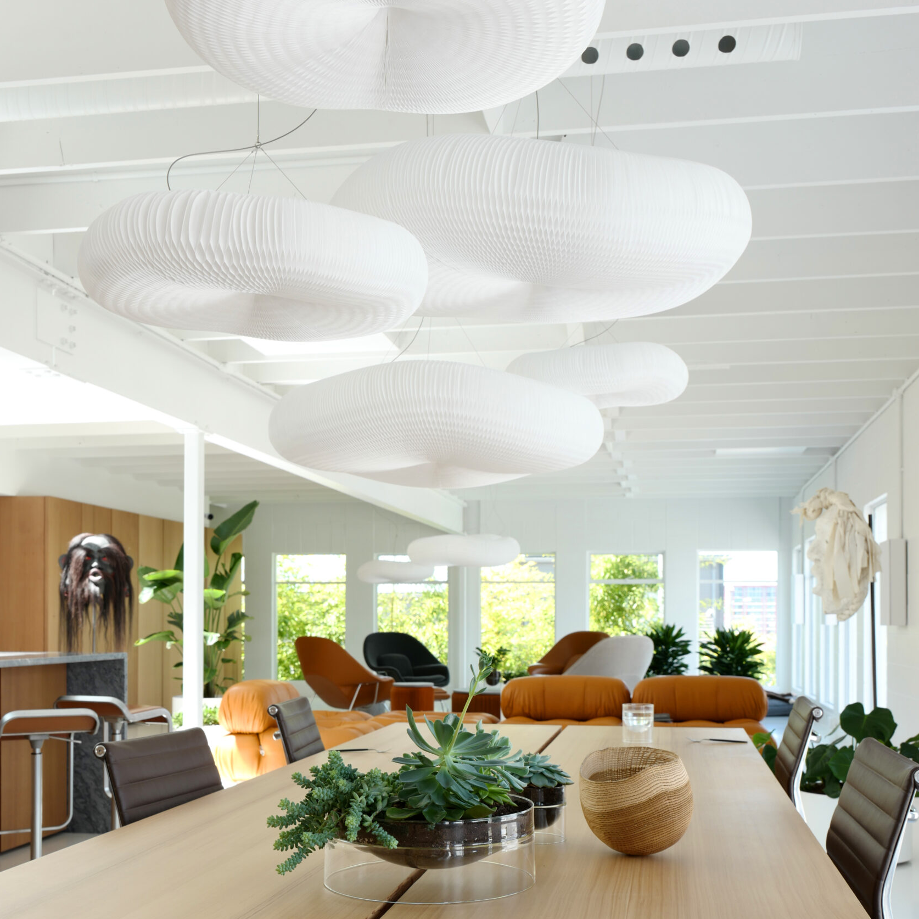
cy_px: 653
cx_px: 466
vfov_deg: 41.9
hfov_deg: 42.8
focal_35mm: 39
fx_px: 1171
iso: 200
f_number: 8
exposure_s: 1/40
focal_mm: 30
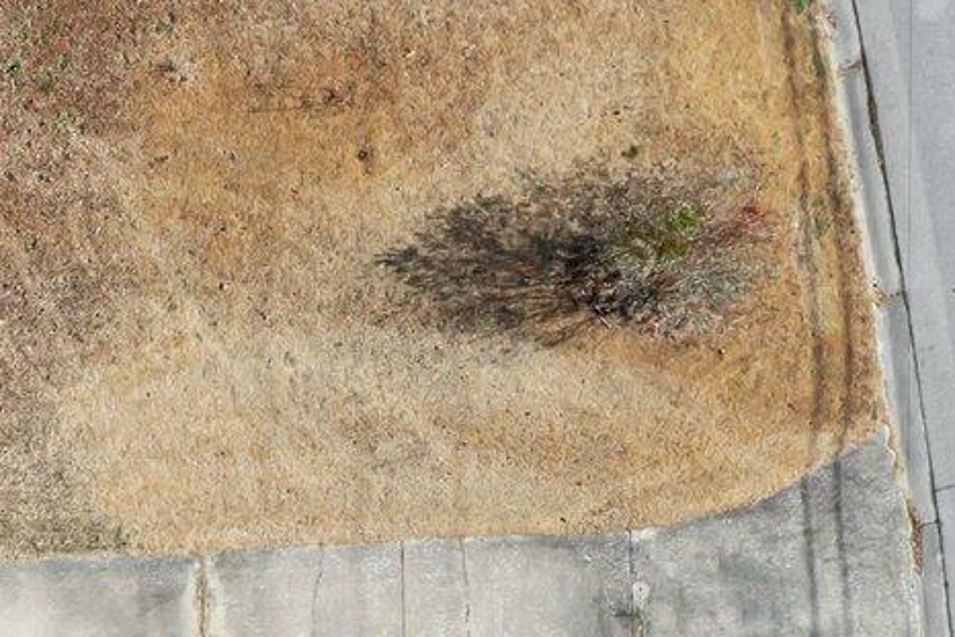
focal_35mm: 123
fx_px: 3264
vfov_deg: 10.6
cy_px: 1065
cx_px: -1004
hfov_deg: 13.9
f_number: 4
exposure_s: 1/80
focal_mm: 10.26
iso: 100
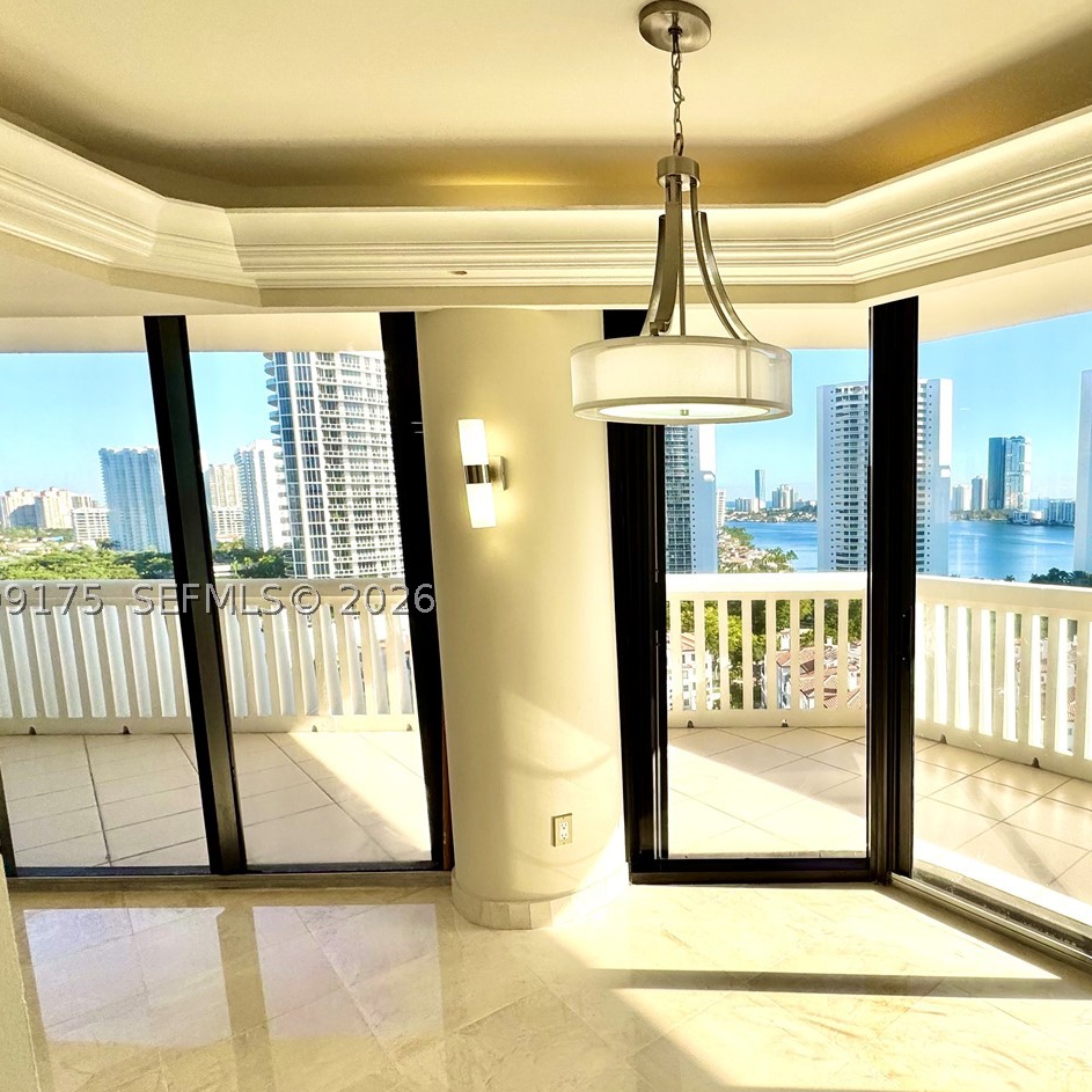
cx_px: 791
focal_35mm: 21
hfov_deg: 68.4
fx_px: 749
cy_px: 599
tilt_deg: -6.7
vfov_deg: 72.0
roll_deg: +0.2
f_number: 2.2
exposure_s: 1/1126
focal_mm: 2.22
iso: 50
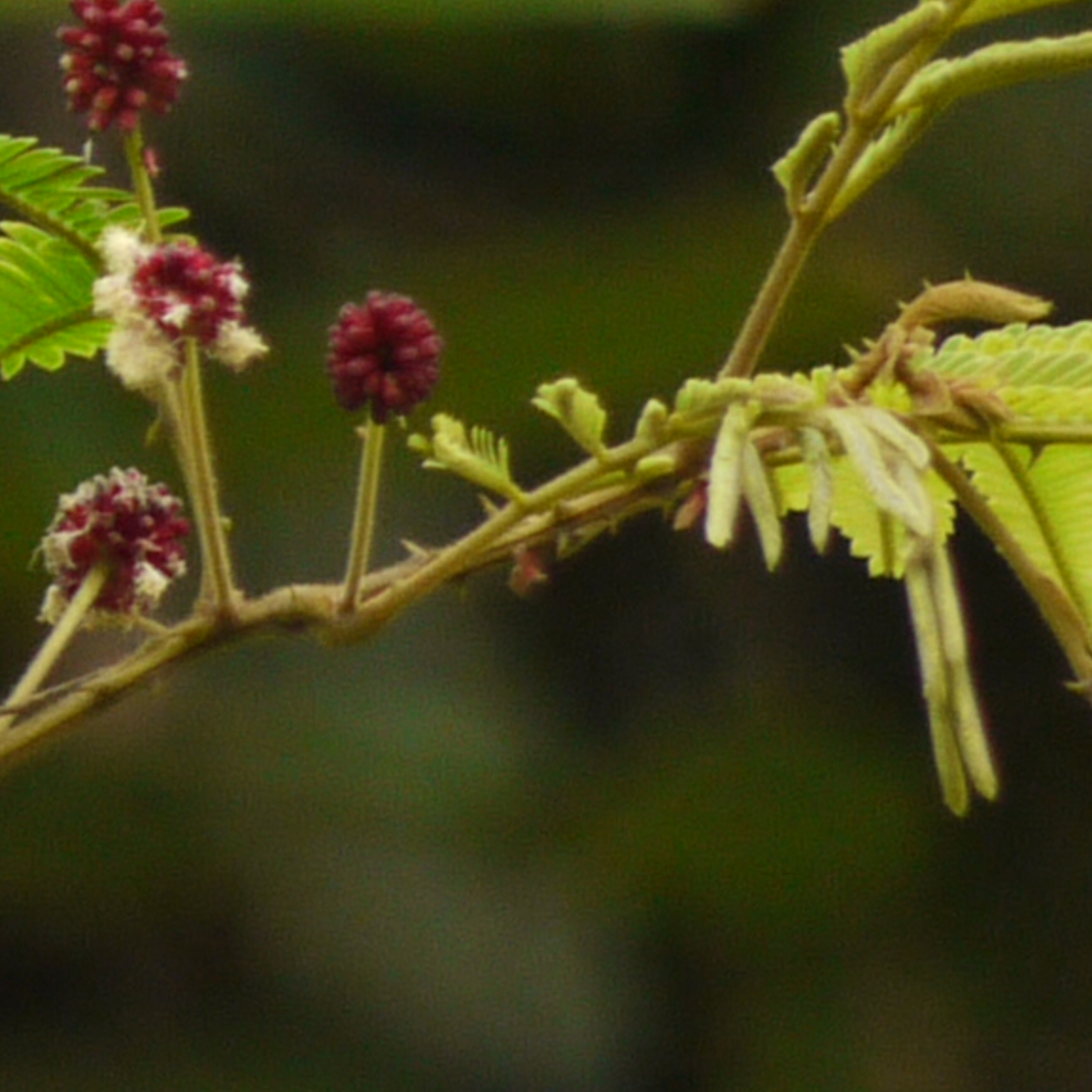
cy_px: -2
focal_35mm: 2481
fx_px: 88548
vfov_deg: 0.7
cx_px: -625
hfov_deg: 0.7
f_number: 5.6
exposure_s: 1/250
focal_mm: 200
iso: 400
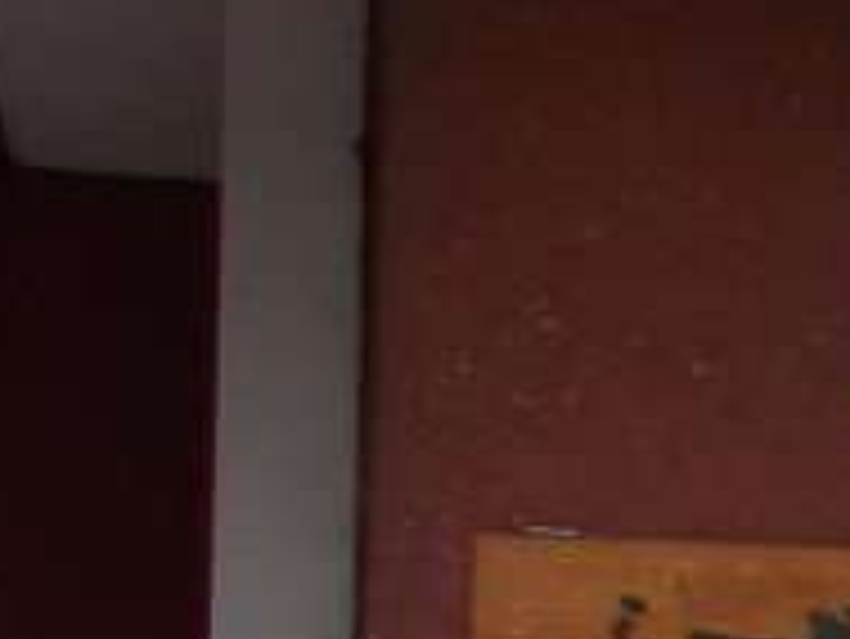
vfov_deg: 7.7
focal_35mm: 190
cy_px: 824
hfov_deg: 8.7
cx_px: 2528
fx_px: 4668
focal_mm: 5.3
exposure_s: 1/500
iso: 80
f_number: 3.4
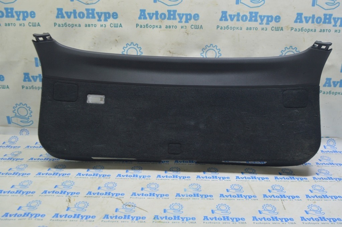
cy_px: 114
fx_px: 313
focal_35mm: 33
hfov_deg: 57.3
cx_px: 171
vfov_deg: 39.9
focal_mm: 22
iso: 400
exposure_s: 1/20
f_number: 5.6
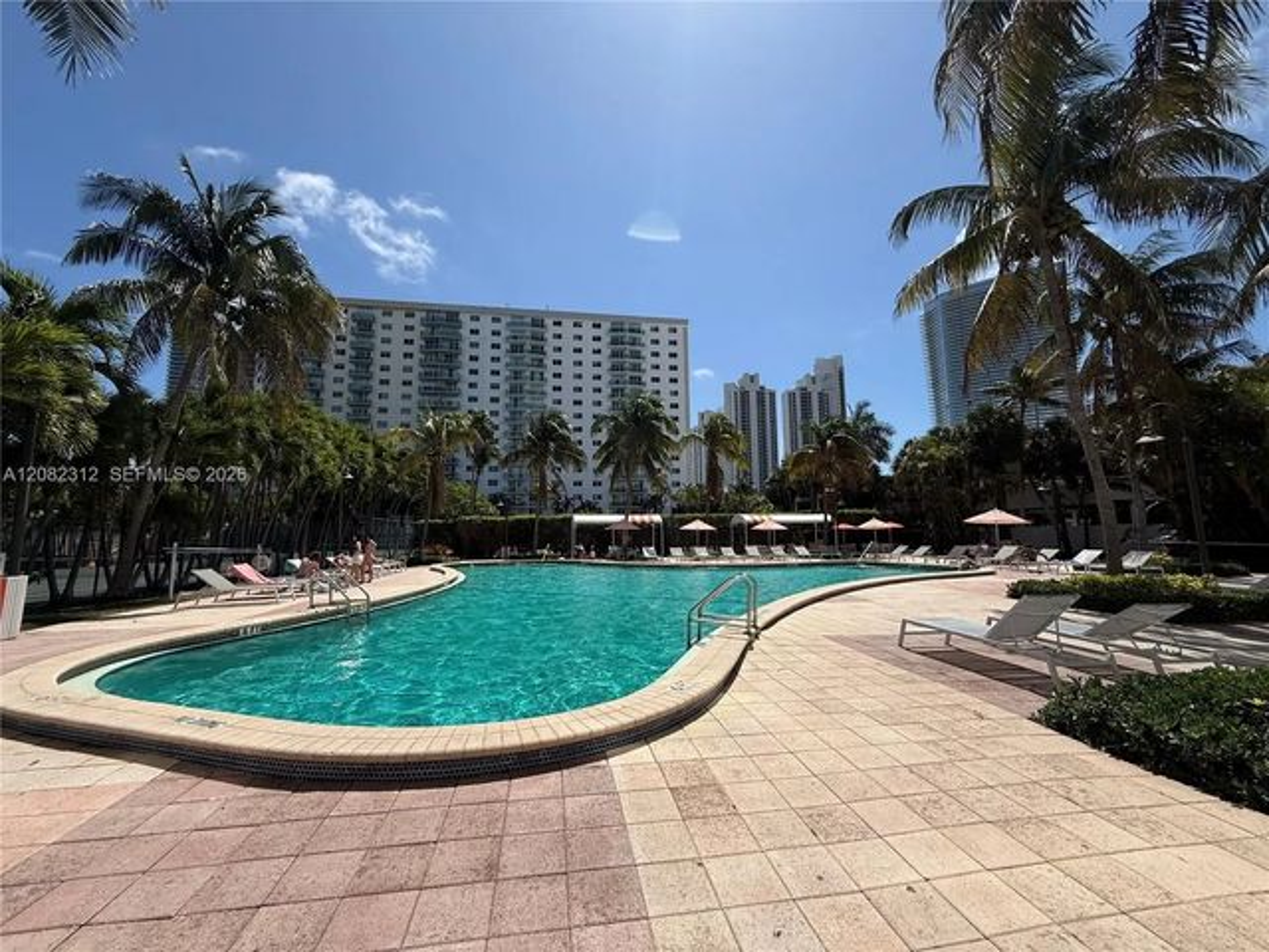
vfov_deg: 85.7
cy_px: 476
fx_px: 513
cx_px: 634
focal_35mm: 14
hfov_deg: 102.1
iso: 64
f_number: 2.2
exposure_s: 1/6173
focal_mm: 2.22
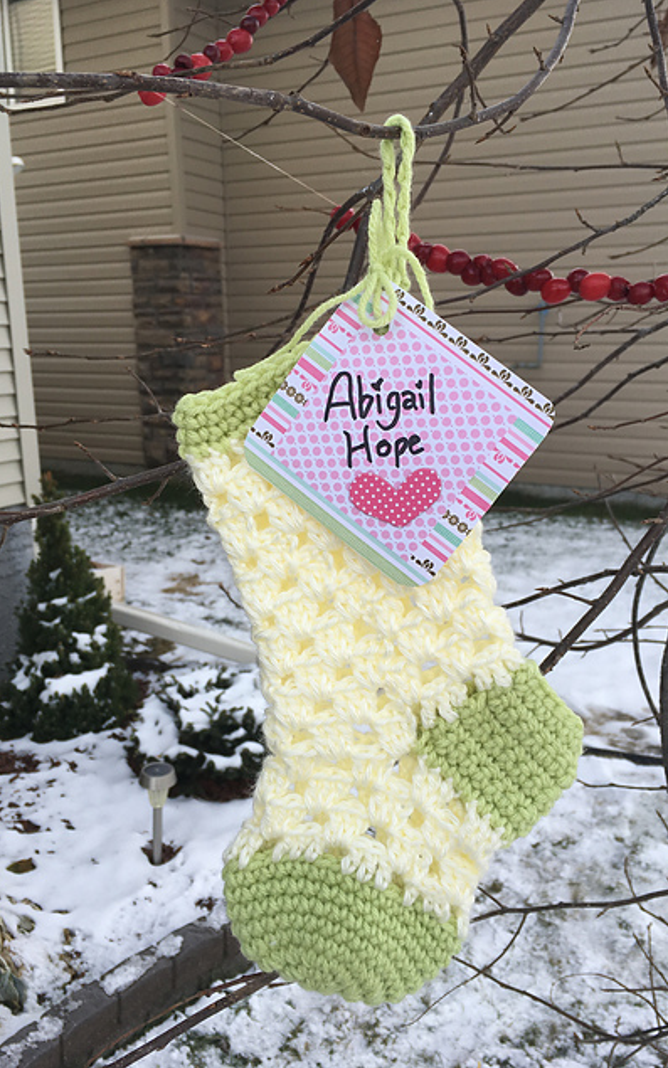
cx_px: 343
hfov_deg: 40.6
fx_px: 903
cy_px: 531
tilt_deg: -13.6
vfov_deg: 61.2
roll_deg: +1.8
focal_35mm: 31
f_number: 2.2
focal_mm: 4.15
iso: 25
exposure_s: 1/463
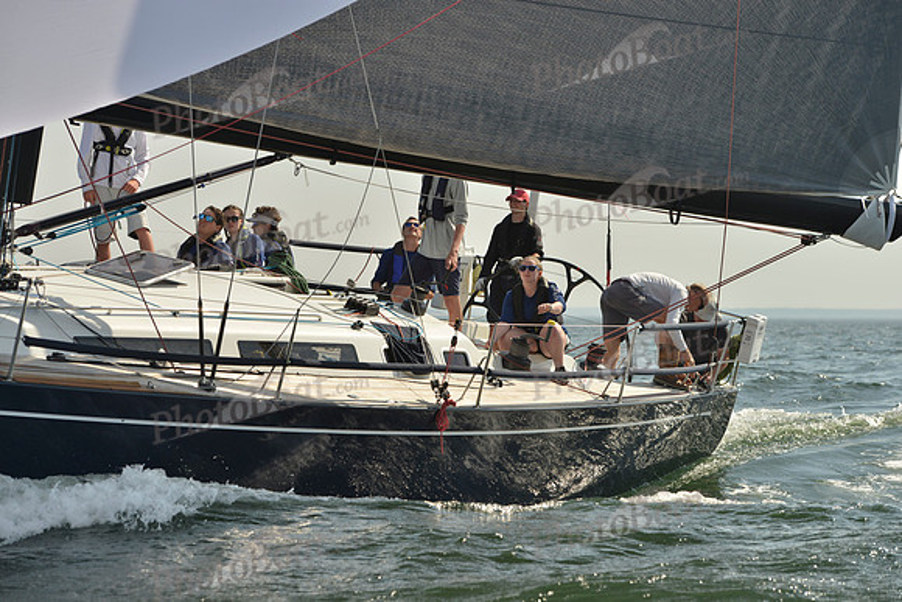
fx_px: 2757
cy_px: 301
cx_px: 451
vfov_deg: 12.5
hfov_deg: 18.6
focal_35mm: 110
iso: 200
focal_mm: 110
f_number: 6.3
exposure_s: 1/1600
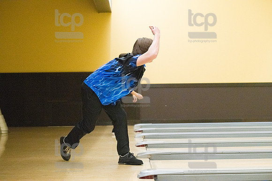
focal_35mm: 90
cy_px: 90
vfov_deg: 15.2
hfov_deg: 22.6
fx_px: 680
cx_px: 136
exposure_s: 1/1000
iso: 10000
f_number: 4.5
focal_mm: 90
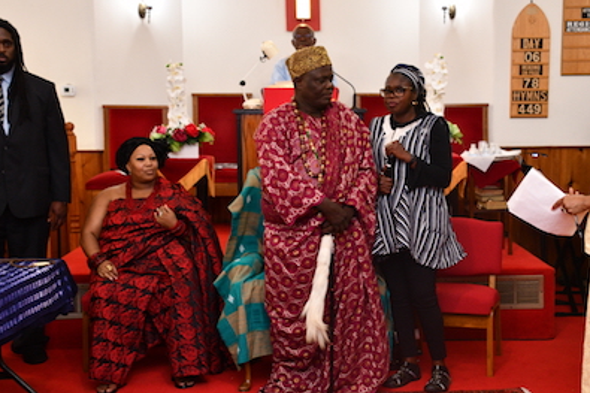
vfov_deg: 23.8
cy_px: 214
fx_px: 934
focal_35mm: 57
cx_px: 357
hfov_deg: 34.9
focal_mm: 30
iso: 1400
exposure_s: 1/60
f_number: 4
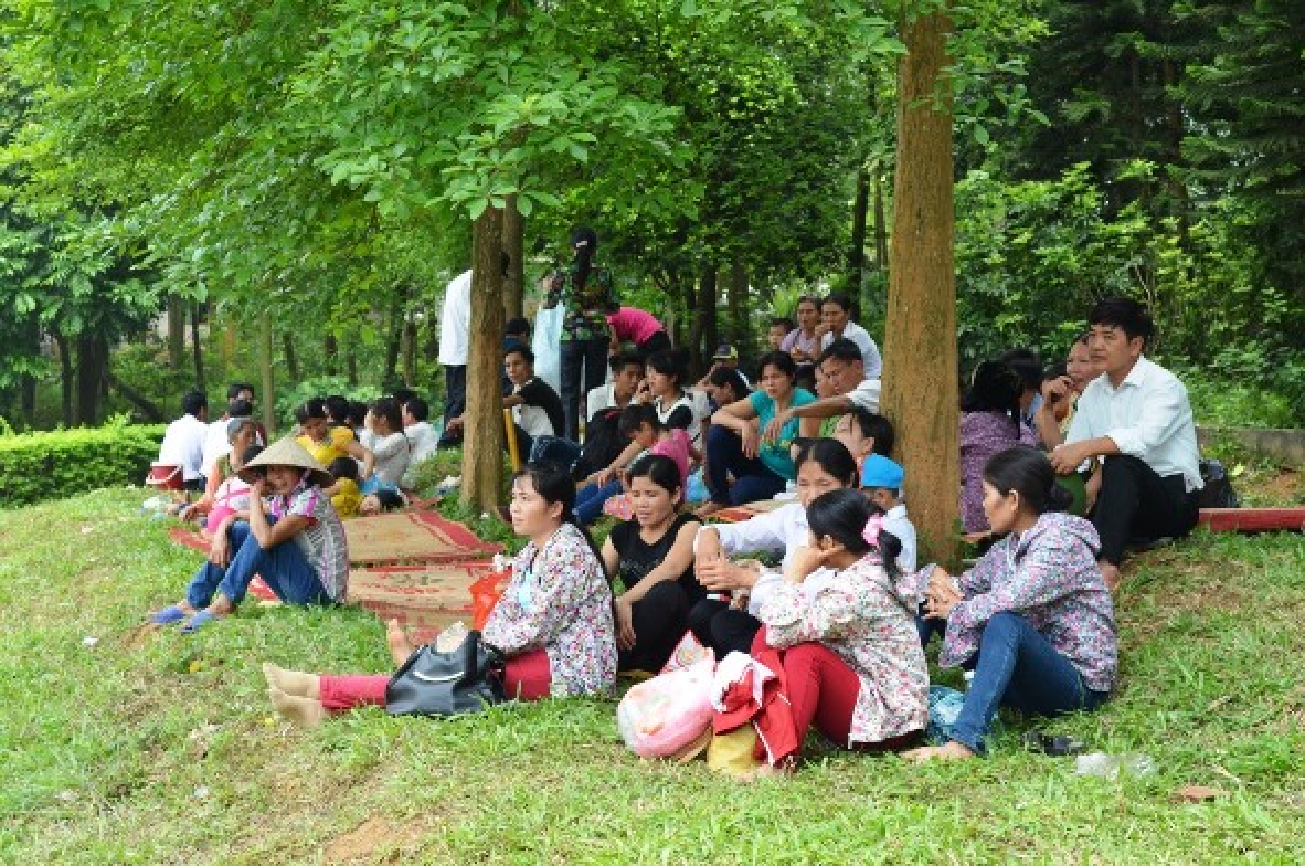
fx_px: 2389
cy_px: 433
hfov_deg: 30.6
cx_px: 652
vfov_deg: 20.5
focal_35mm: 66
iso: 200
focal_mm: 44
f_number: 7.1
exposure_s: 1/200
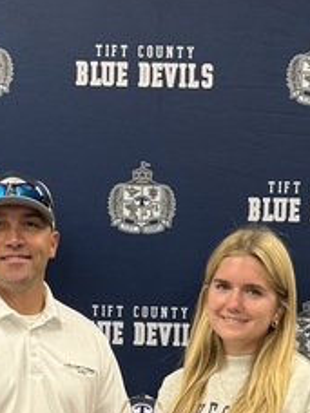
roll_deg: -1.9
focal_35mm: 108
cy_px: 395
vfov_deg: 17.8
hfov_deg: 13.7
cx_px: 121
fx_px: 1290
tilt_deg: -4.2
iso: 200
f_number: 1.78
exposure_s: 1/120
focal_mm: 6.76
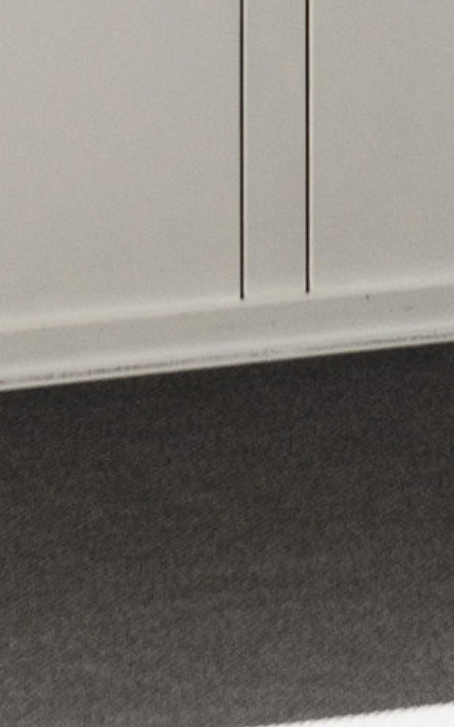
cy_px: -893
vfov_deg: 7.0
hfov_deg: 4.6
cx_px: 177
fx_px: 5669
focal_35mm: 286
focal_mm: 43
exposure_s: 1/320
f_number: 9
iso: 640
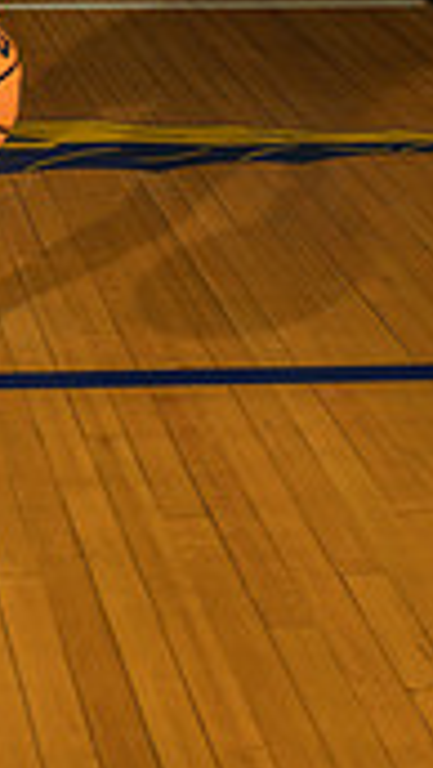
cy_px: -183
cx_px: -138
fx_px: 2119
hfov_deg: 11.4
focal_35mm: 104
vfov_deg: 19.2
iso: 160
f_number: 7.1
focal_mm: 38
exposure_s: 1/200
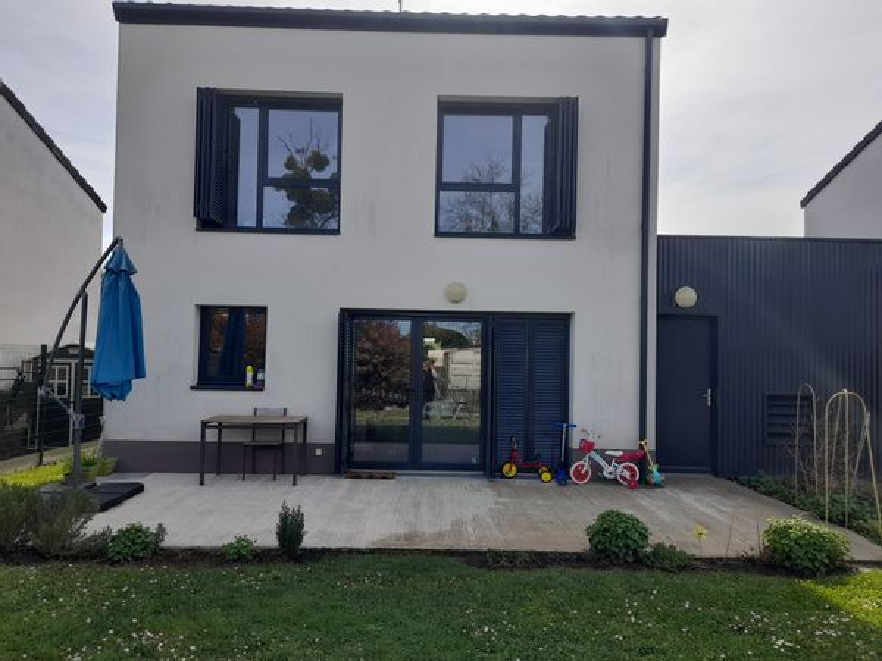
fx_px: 637
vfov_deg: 54.9
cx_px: 441
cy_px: 330
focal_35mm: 25
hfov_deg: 69.4
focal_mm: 4.6
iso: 20
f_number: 2
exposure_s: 1/476
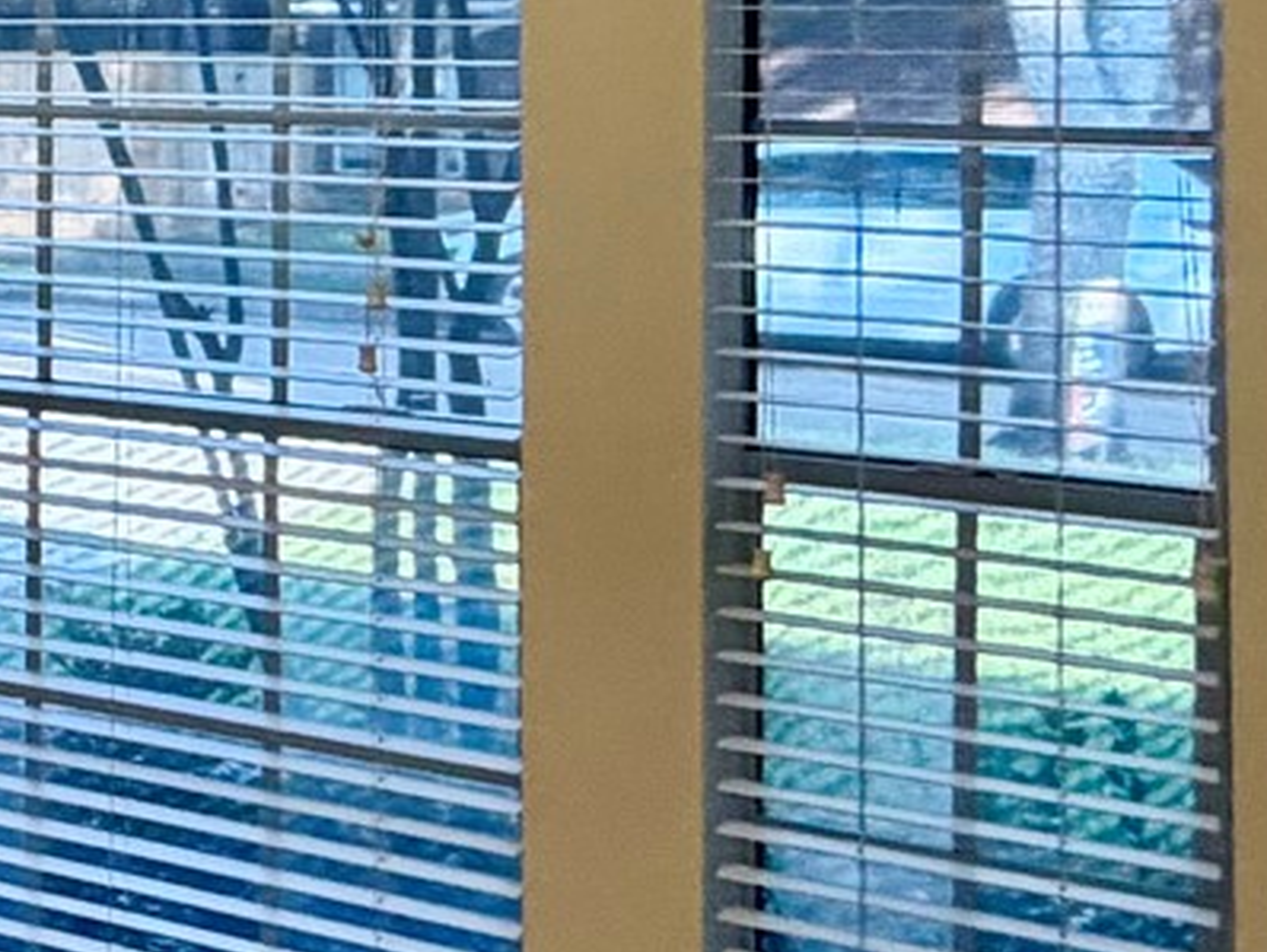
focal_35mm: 72
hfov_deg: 17.3
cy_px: 19
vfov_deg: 19.9
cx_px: -1417
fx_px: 2637
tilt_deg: -0.2
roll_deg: -0.1
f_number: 2.2
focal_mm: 2.22
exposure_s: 1/60
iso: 250
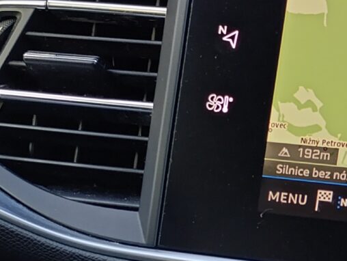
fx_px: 1164
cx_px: 197
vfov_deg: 12.7
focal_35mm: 116
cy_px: 253
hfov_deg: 17.0
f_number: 1.6
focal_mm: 6.14
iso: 200
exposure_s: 1/100
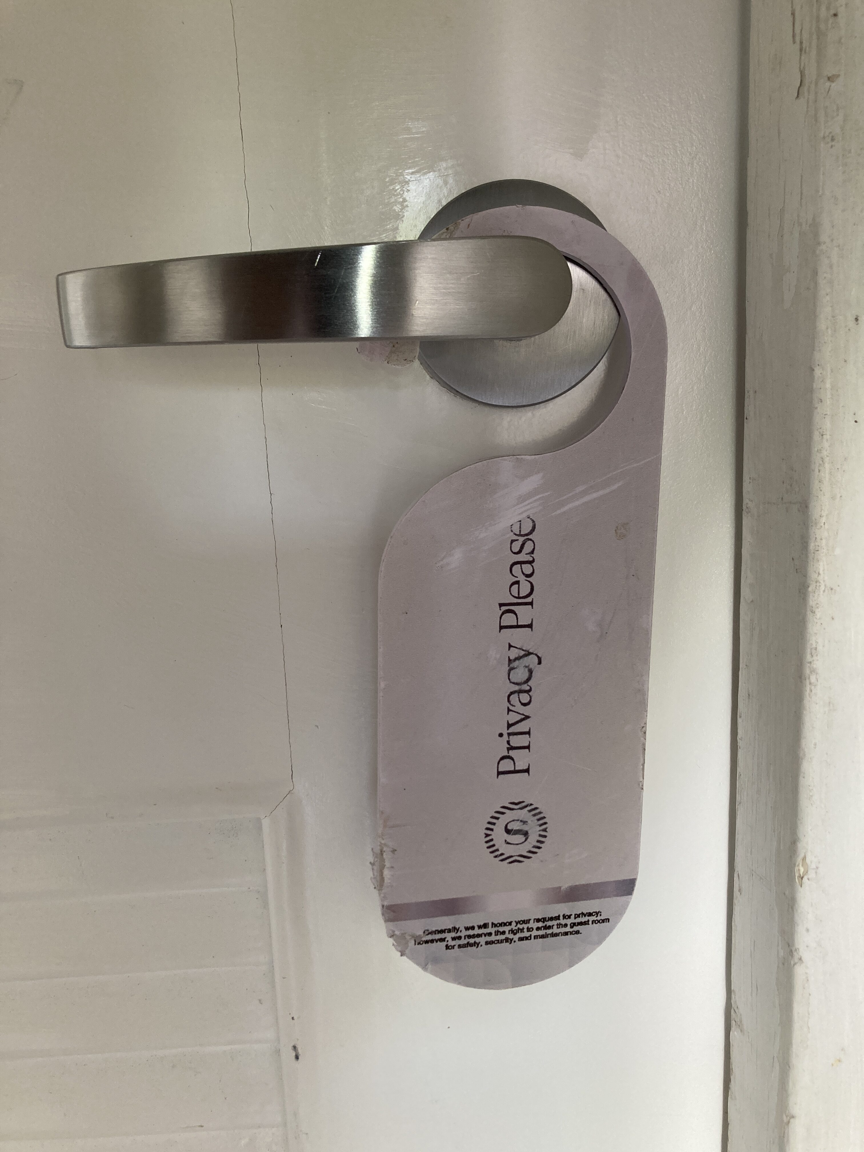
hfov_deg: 49.7
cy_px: 576
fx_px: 932
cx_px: 432
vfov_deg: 63.4
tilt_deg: -10.8
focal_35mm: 28
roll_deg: +2.3
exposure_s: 1/60
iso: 100
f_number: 1.8
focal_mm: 3.99
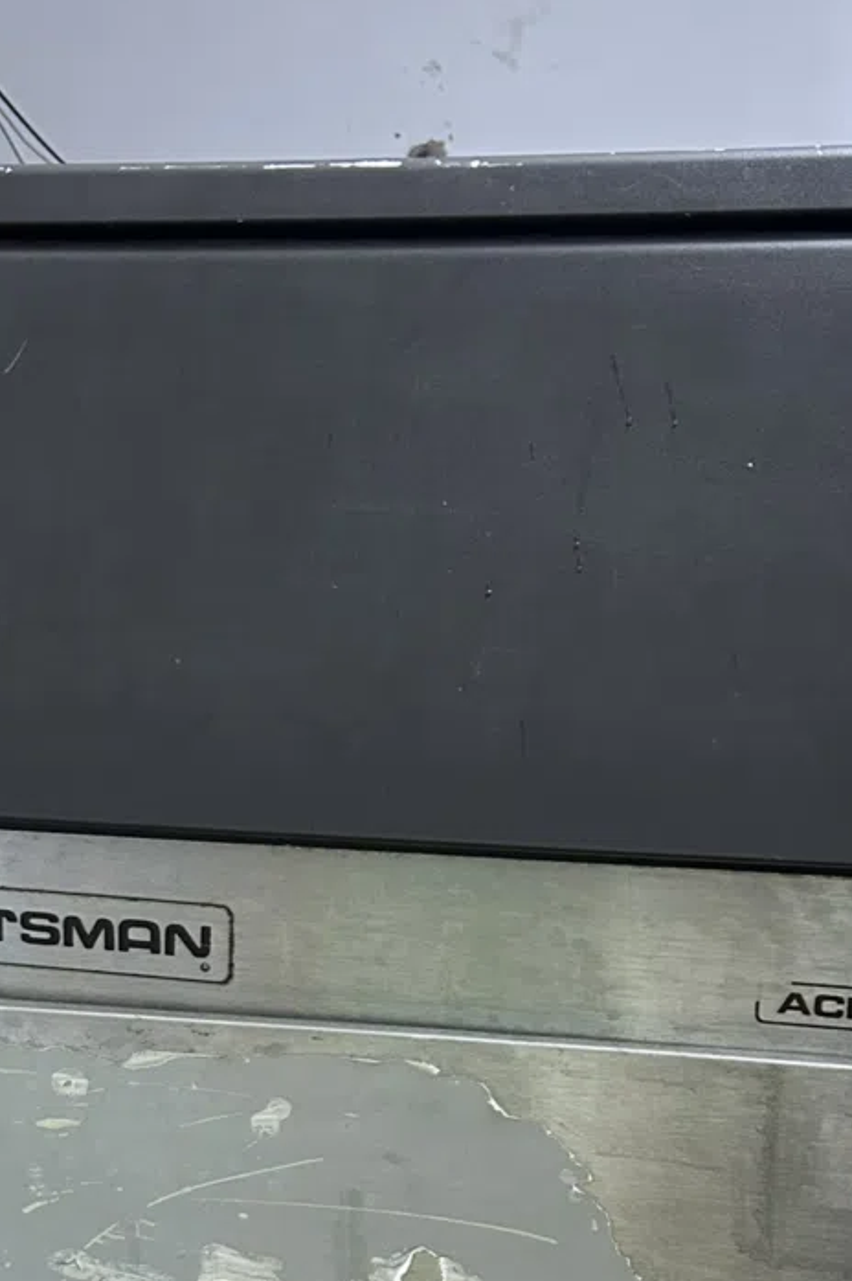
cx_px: 308
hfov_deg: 25.4
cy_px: 931
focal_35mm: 53
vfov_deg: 36.8
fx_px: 1883
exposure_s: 1/50
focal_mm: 5.7
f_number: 1.5
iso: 500
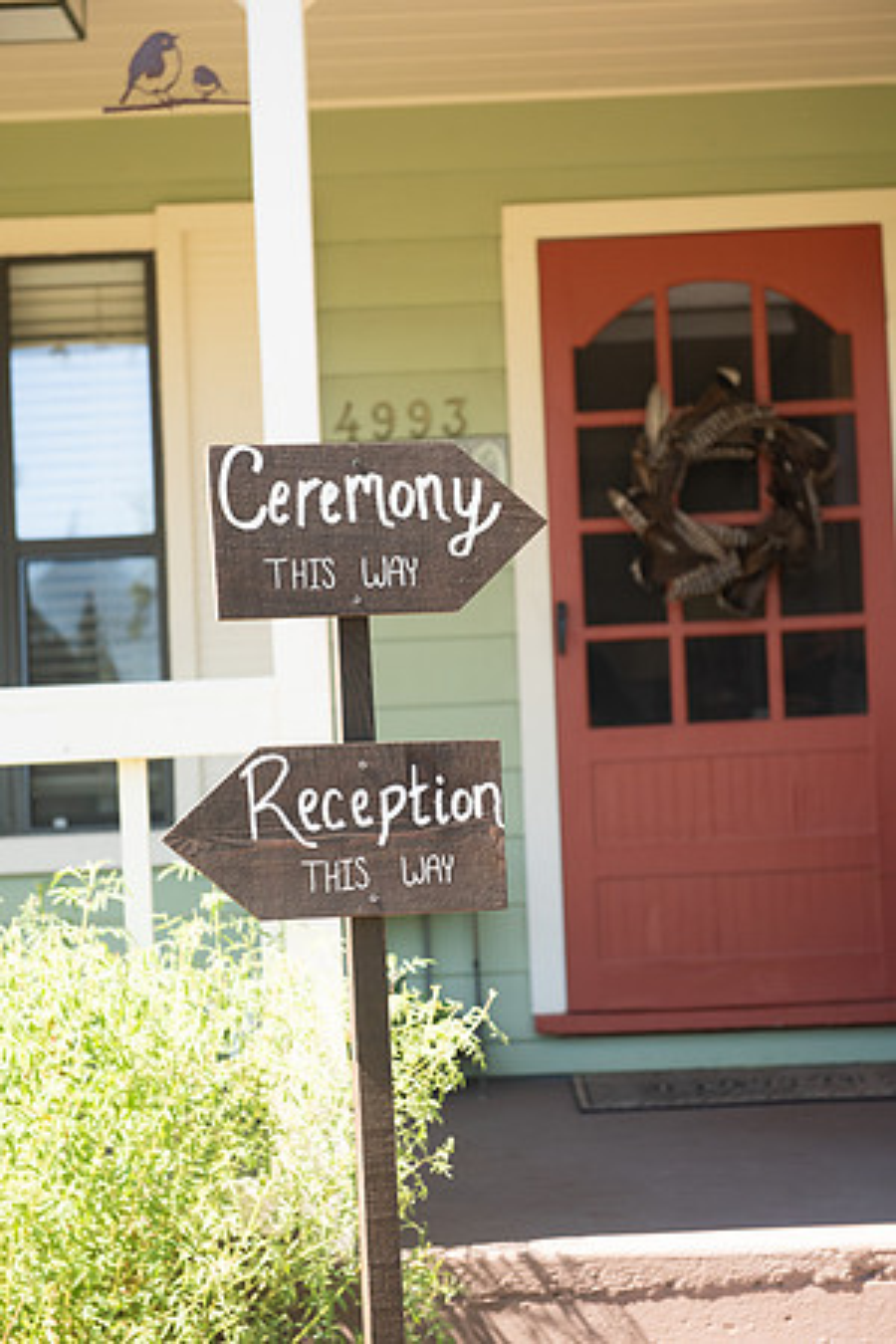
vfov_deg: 28.8
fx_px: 2613
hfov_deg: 19.5
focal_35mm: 70
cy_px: 672
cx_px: 448
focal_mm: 70
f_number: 4
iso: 640
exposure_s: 1/800
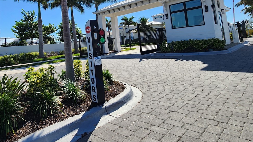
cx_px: 85
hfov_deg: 76.3
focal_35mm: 23
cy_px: 34
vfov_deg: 47.5
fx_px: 154
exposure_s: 1/2151
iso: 50
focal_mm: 2.2
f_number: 2.2
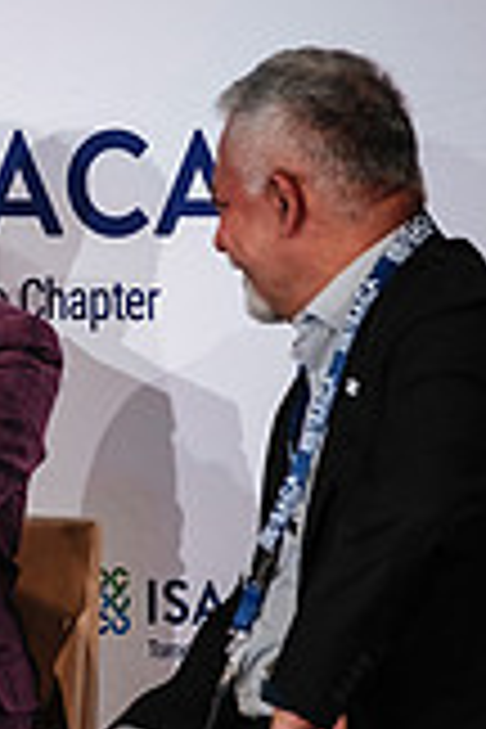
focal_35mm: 729
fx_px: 14761
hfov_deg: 1.9
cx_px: -451
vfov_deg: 2.8
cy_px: 615
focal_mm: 119.2
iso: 800
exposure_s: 1/100
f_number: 2.8
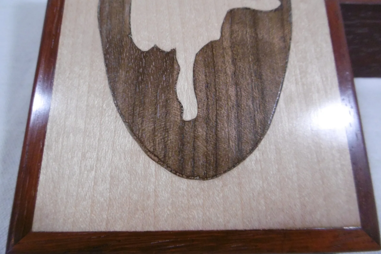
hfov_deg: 71.5
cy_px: 123
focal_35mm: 25
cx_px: 190
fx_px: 265
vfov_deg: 51.3
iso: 400
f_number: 3.1
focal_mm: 4.3
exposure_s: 1/50
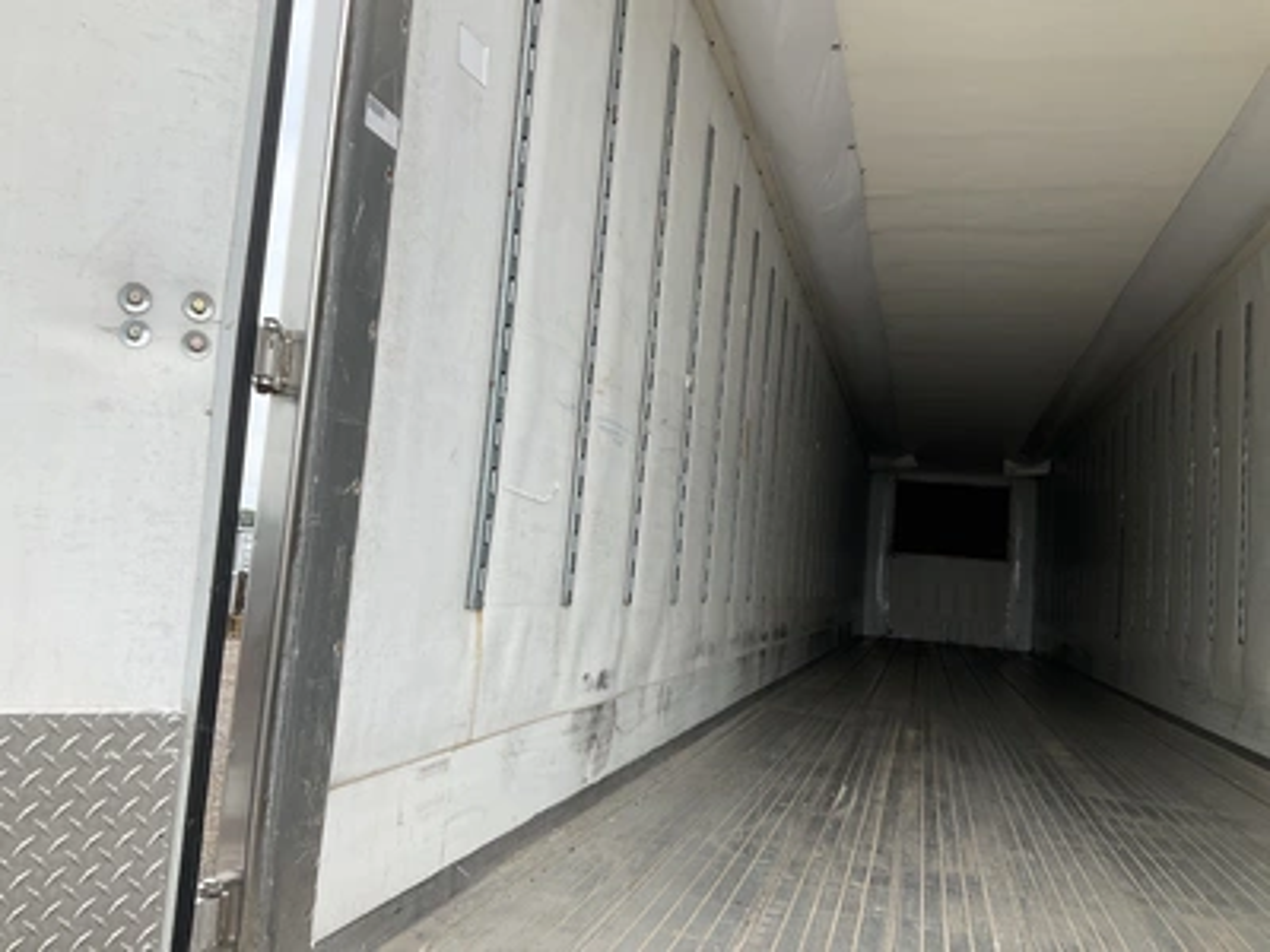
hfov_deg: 61.7
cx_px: 635
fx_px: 1064
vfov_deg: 48.2
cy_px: 476
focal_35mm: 29
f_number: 1.8
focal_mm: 3
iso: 25
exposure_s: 1/397
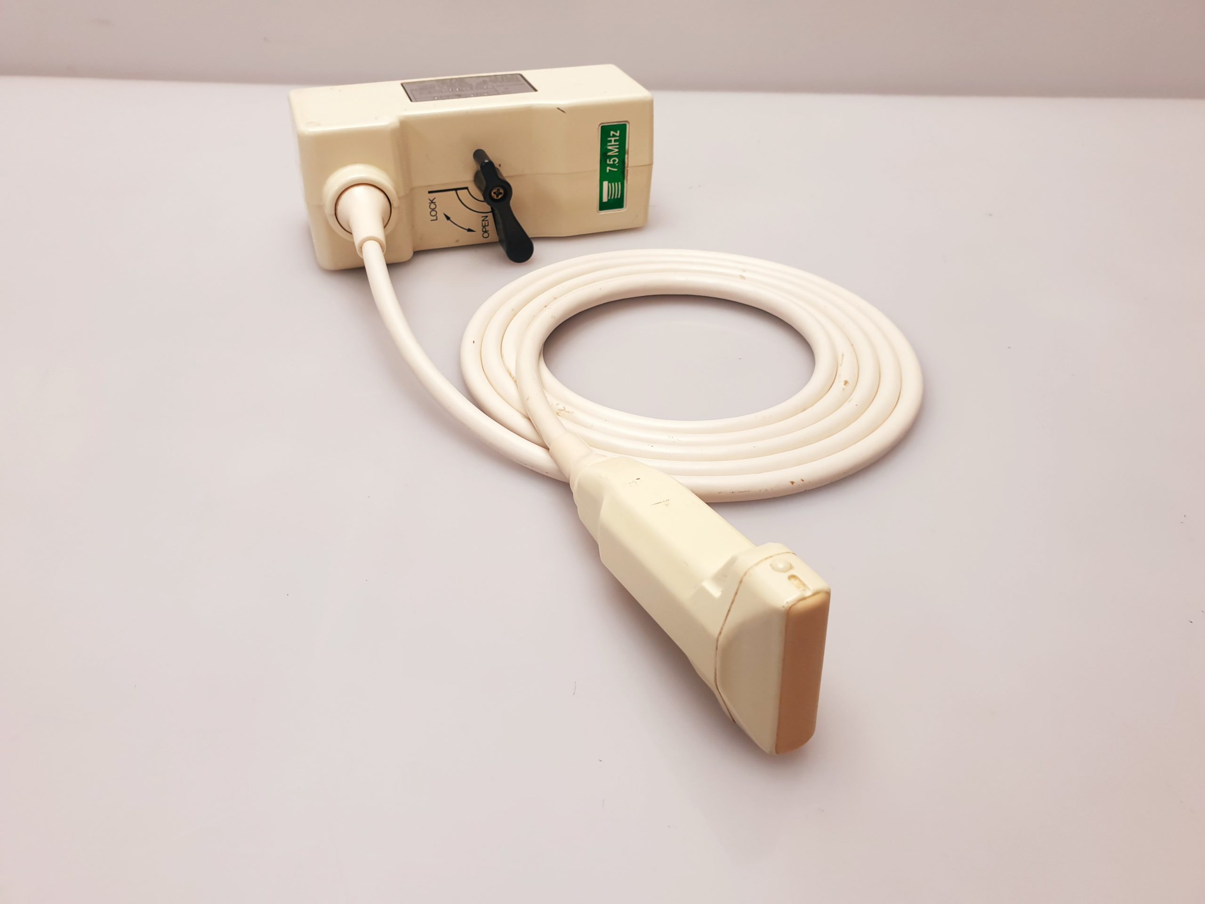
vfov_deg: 53.1
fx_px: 905
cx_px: 602
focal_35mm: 26
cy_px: 452
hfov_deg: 67.3
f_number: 2.4
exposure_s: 1/100
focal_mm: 4.3
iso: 80
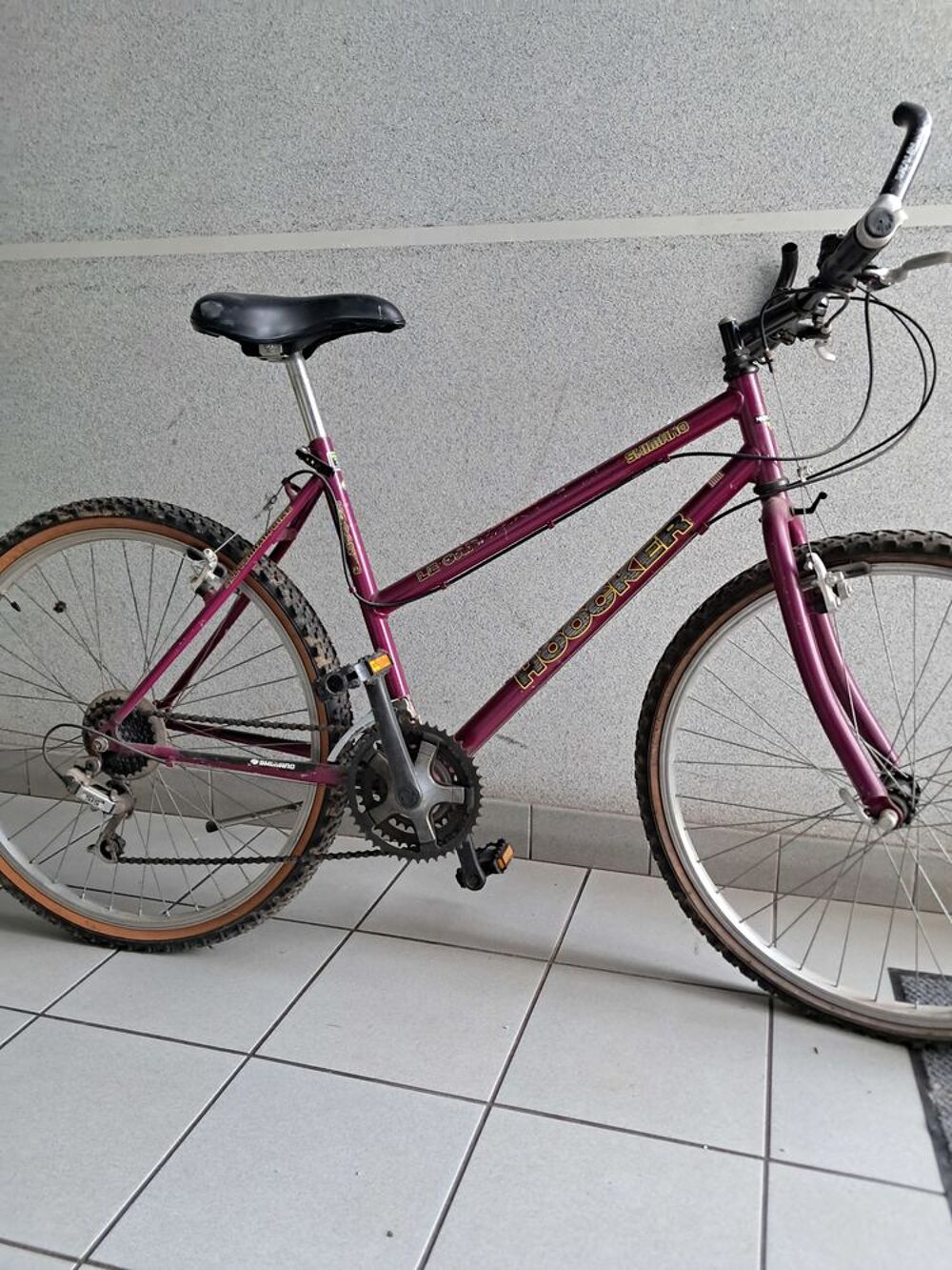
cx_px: 476
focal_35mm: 27
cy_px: 635
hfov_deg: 51.4
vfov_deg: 65.3
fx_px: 990
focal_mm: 4
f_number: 1.8
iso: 200
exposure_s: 1/50
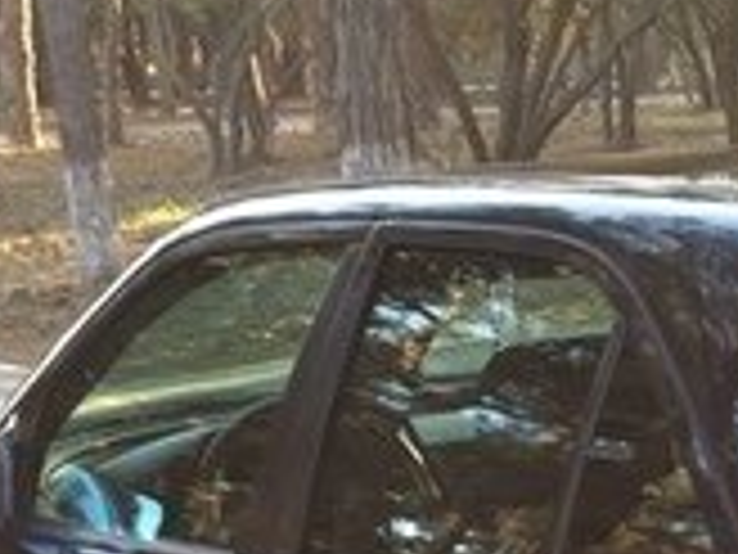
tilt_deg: -18.2
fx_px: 2494
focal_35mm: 117
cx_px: 994
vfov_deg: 12.1
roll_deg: +1.1
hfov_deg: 15.9
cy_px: 826
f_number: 2.2
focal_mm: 4.15
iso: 32
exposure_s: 1/50
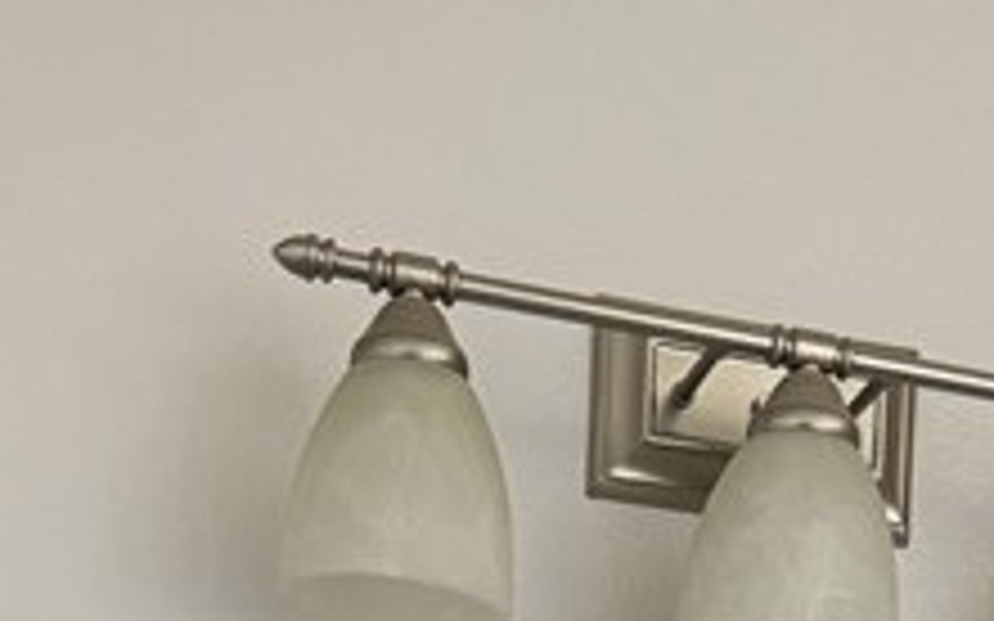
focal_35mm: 118
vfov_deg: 8.5
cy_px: 2088
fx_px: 3196
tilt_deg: -4.2
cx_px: 747
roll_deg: -2.1
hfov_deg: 17.6
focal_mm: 6.76
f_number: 1.78
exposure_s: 1/60
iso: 320
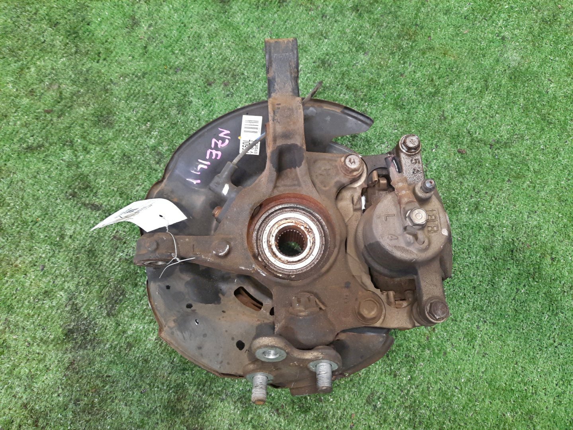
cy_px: 215
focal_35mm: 25
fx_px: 414
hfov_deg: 69.4
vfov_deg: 54.9
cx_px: 286
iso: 351
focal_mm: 4.6
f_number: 2
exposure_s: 1/33
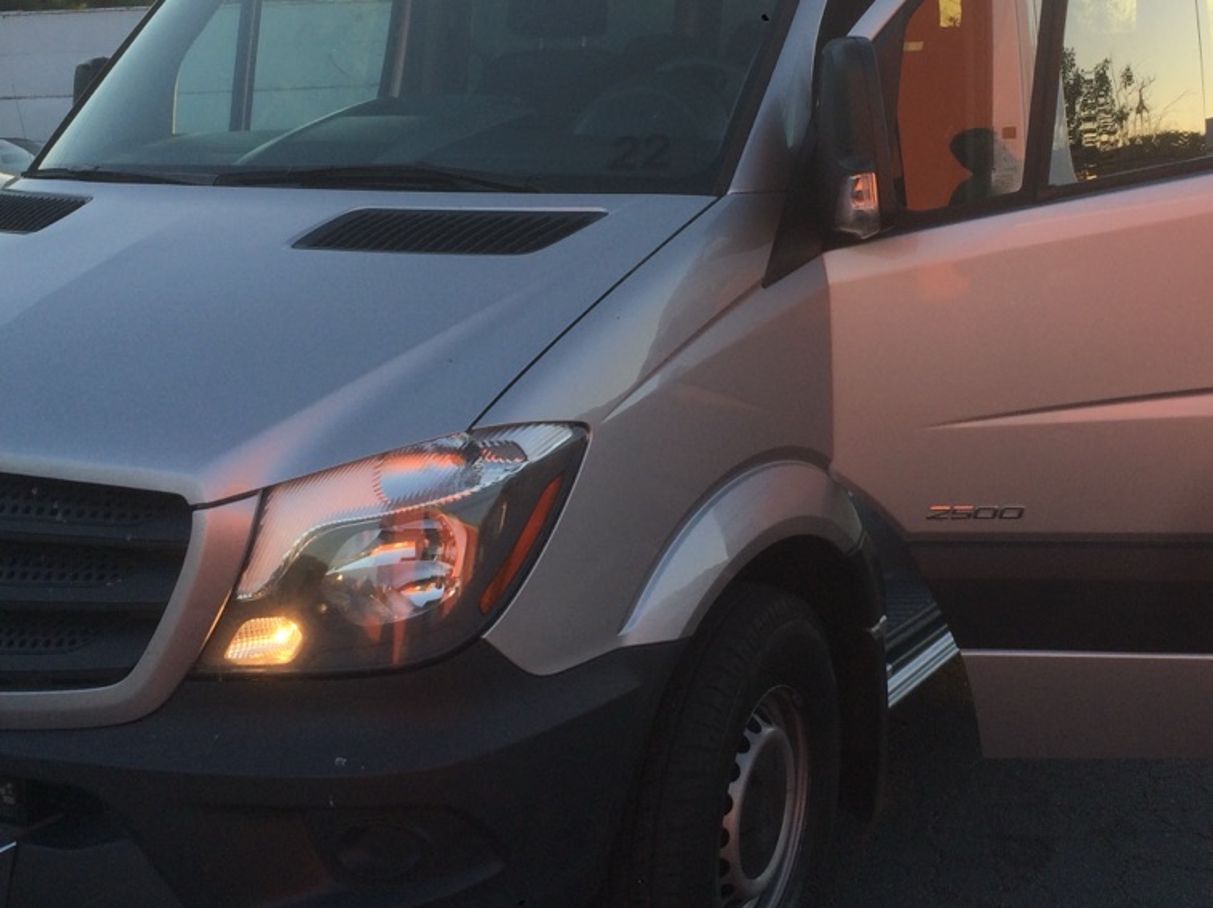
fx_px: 1611
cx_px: 719
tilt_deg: -8.8
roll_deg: -2.5
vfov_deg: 31.3
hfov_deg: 41.1
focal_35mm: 46
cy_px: 323
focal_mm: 4.15
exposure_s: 1/366
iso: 32
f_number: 2.2
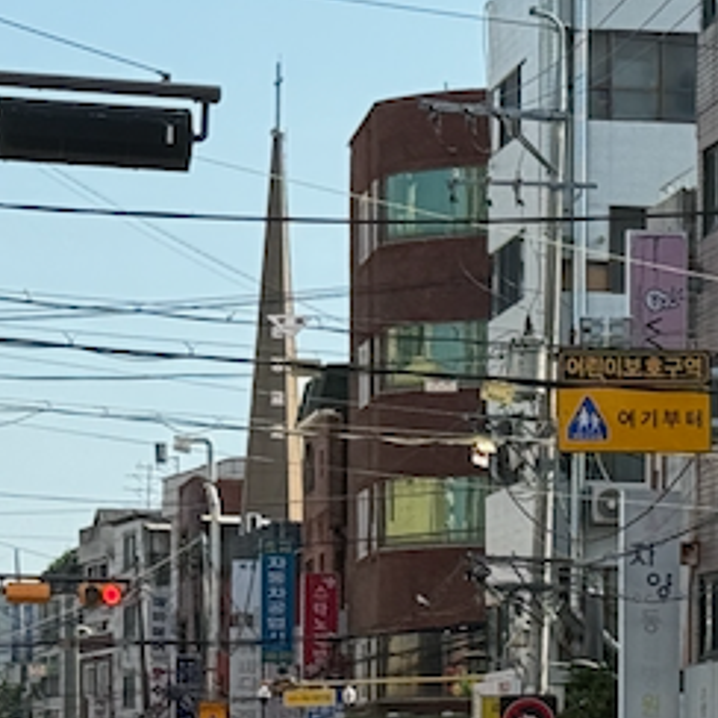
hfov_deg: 7.8
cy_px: 674
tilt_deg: -1.4
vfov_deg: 7.8
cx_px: 768
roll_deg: +1.1
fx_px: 5233
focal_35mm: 223
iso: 64
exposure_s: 1/2865
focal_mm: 6.76
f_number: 1.78
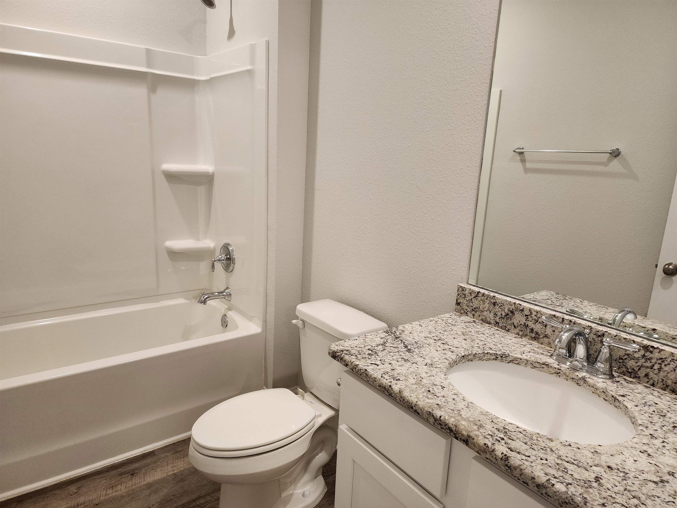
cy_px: 254
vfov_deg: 58.9
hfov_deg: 73.9
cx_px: 338
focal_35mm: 23
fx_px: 450
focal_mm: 6.4
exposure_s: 1/120
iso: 200
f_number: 1.8
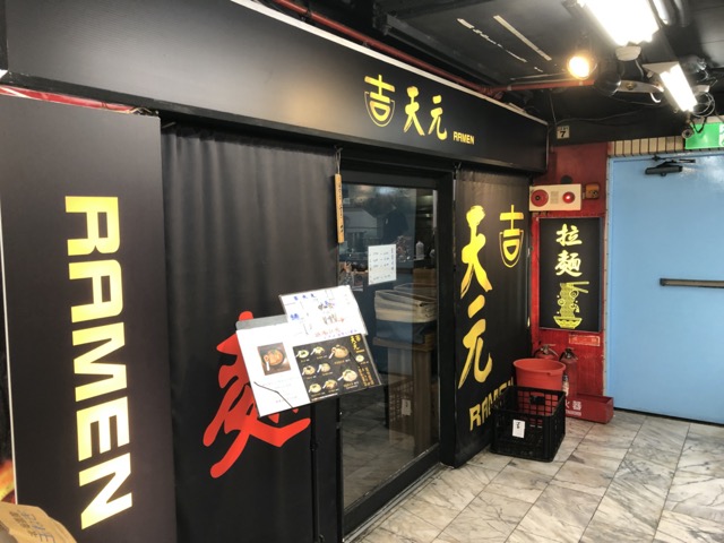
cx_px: 362
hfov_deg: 63.4
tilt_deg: -3.1
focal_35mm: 28
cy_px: 272
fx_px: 586
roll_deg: +1.9
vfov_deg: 49.7
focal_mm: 3.99
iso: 40
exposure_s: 1/17
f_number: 1.8
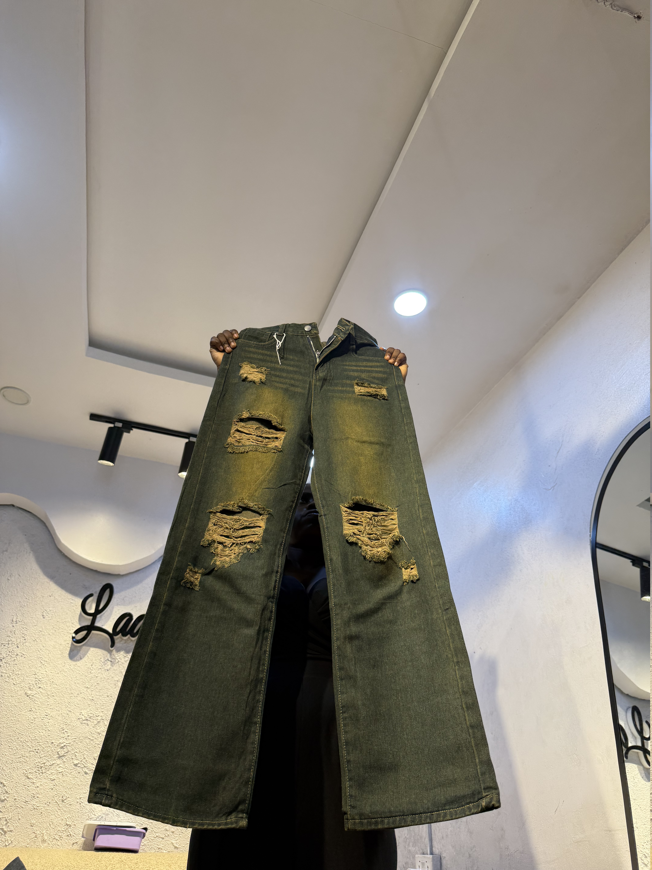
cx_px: 326
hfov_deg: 56.8
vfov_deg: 71.6
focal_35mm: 24
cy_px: 435
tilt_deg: +33.6
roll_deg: -2.7
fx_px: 603
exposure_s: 1/100
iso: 80
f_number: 1.78
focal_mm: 6.76
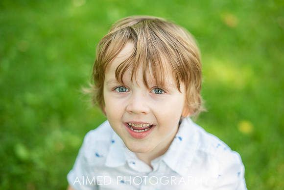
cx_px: 142
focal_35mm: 50
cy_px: 95
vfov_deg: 27.0
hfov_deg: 39.6
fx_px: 395
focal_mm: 50
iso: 200
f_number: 2.2
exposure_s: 1/640
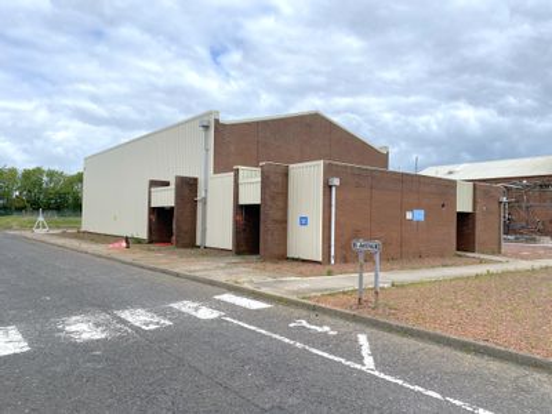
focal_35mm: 26
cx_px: 276
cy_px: 207
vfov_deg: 53.1
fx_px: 415
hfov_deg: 67.3
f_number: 1.8
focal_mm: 4.25
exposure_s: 1/3300
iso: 32
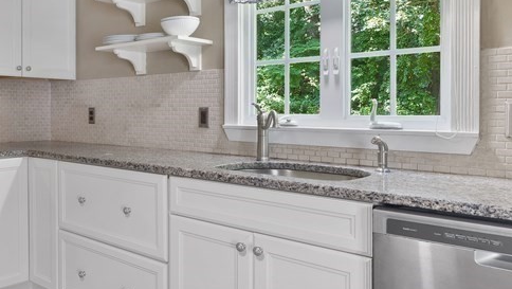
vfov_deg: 37.8
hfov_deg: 56.2
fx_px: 421
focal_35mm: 31
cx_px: 76
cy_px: 138
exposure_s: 1.3
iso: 320
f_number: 8
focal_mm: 14
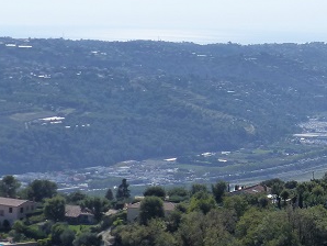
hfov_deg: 15.7
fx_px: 1144
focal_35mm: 121
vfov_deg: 12.3
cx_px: 385
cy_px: 109
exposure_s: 1/1600
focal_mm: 8.4
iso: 160
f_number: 4
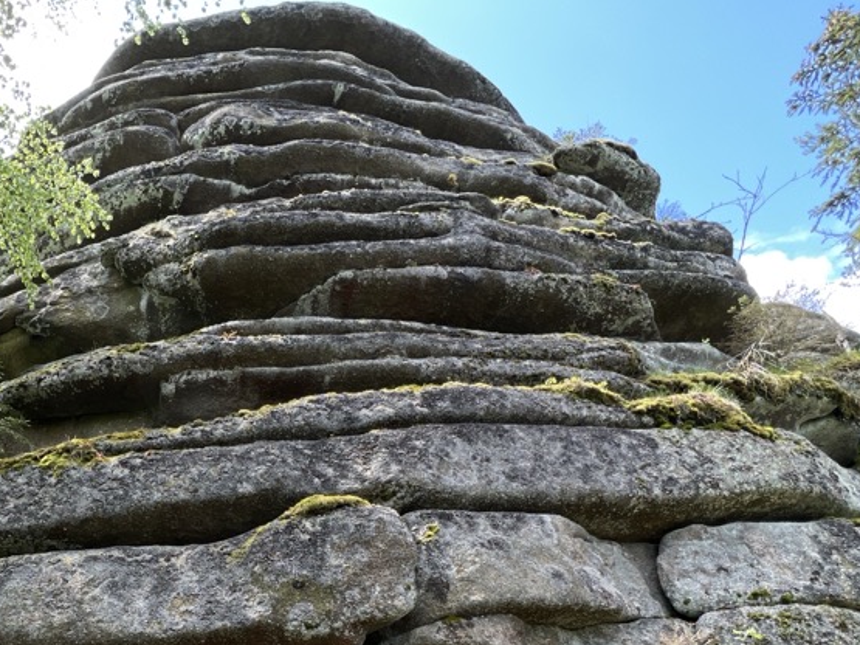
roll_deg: -1.4
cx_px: 301
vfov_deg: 51.4
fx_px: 596
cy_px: 557
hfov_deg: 69.9
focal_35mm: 24
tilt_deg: +24.9
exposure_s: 1/121
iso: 40
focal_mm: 1.57
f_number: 1.8
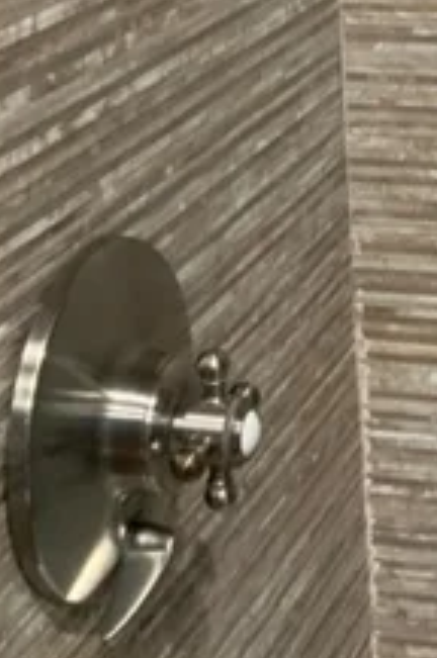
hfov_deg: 12.7
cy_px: 109
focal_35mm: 104
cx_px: 557
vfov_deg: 19.4
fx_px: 1900
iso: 250
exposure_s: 1/60
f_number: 1.8
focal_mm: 3
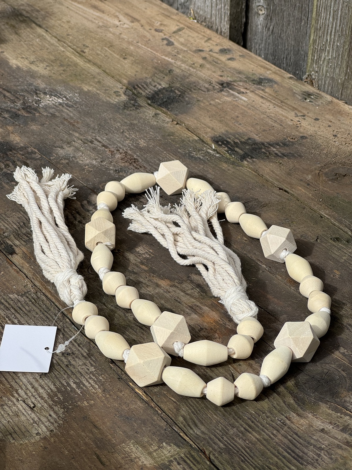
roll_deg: -2.0
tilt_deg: -33.7
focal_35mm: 77
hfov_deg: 19.1
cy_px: 235
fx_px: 1044
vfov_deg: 25.3
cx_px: 176
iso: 25
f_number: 2.8
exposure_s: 1/608
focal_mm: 9
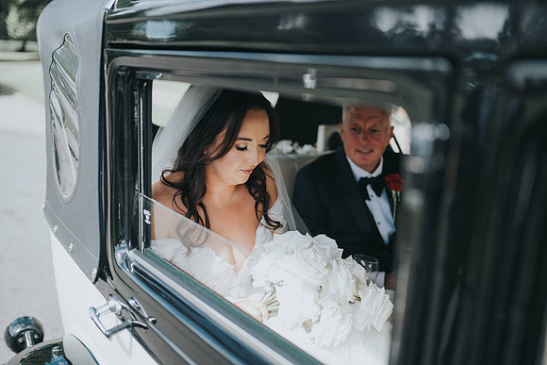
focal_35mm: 35
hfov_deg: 54.4
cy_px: 182
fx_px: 532
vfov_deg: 37.9
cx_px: 274
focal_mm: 35
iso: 200
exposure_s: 1/1250
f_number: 1.8
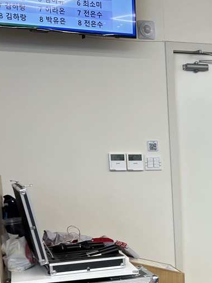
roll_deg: +2.6
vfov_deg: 28.5
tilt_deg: -10.4
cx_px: 249
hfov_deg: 21.1
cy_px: 264
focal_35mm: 65
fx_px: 531
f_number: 1.5
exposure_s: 1/120
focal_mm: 5.7
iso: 40
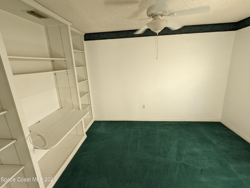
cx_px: 125
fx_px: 116
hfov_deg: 94.4
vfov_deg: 78.2
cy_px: 94
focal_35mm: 16
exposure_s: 1/75.9
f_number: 2.2
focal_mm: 2.35
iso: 448
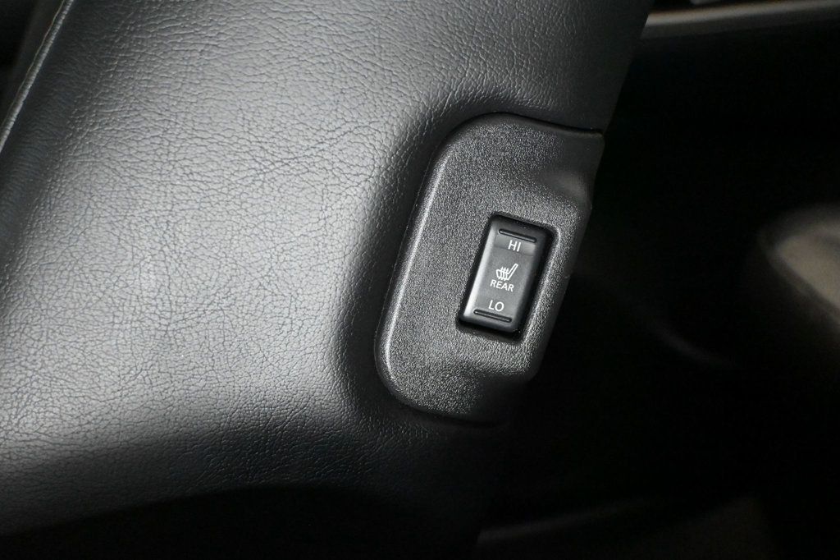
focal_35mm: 52
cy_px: 280
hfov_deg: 37.9
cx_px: 420
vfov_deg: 25.7
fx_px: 1225
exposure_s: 1/60
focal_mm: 35
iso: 11400
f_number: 5.3
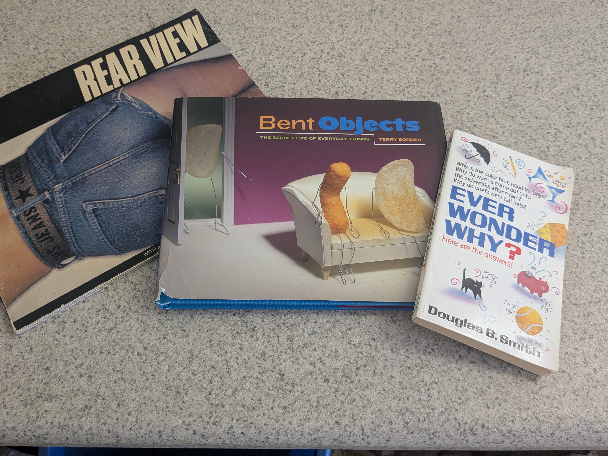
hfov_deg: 56.7
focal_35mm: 32
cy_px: 187
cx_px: 270
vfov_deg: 44.0
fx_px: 562
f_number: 1.73
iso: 67
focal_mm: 4.38
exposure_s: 1/40
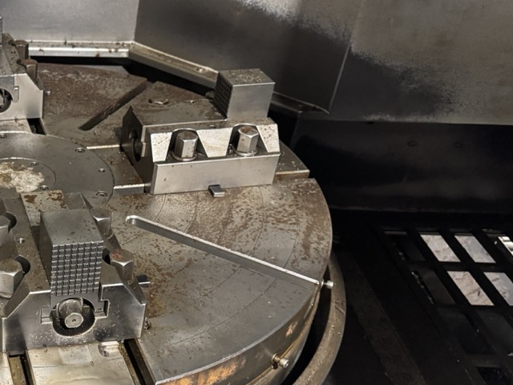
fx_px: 711
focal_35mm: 48
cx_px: 8
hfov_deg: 36.0
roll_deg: -1.7
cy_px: 257
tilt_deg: -38.9
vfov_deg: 30.0
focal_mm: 6.76
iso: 640
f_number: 1.78
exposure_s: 1/40
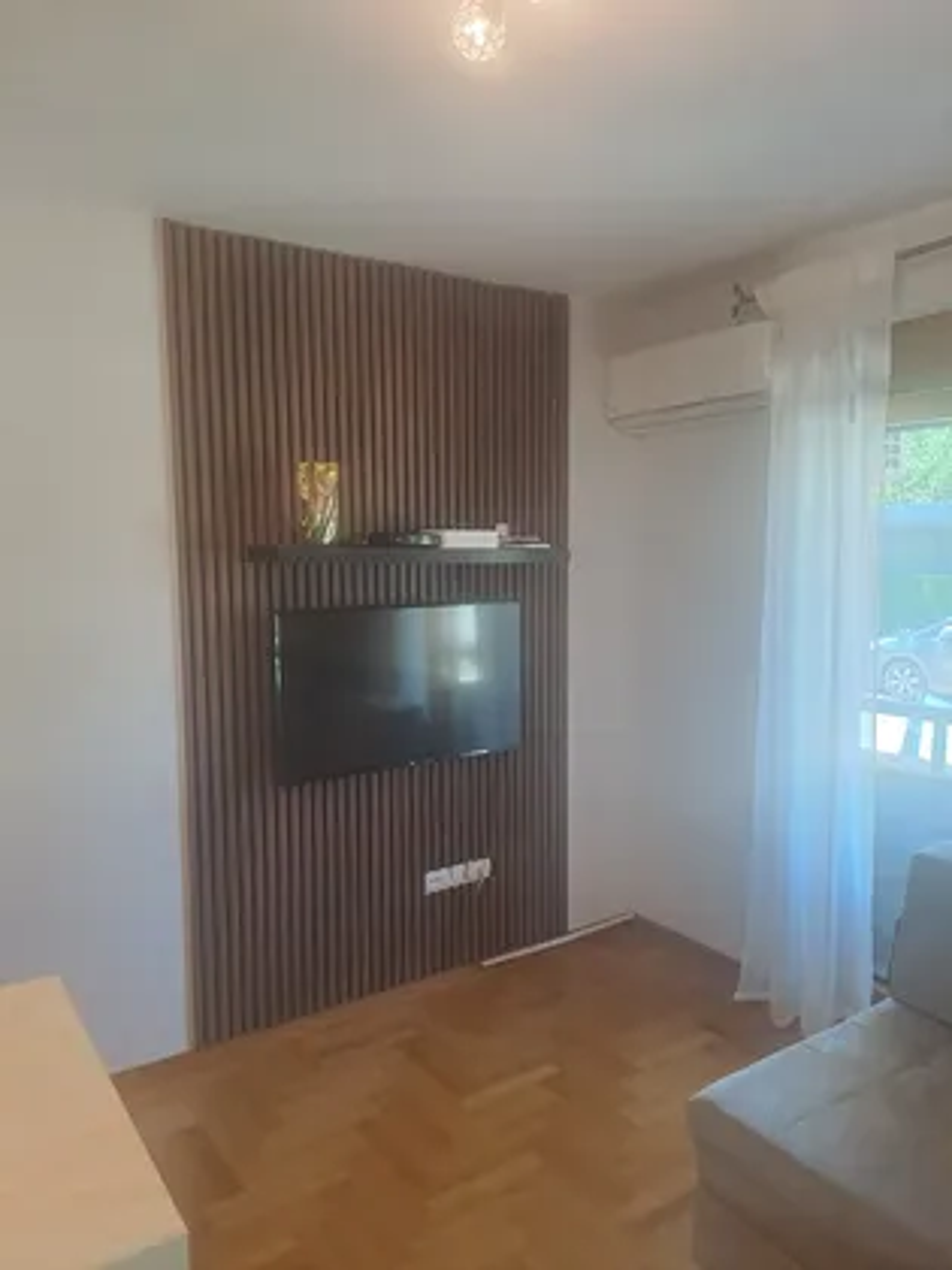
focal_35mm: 25
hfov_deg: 54.9
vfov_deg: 69.4
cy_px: 635
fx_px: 917
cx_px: 476
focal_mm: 4.65
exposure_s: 1/50
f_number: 1.8
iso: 125
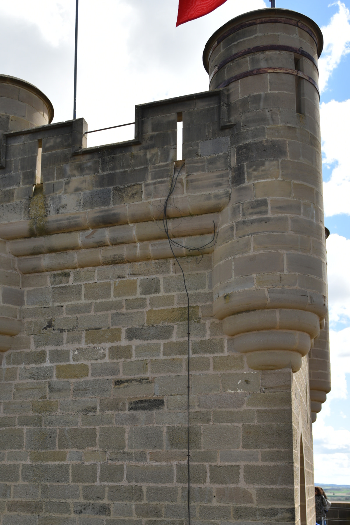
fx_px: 598
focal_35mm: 41
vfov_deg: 45.9
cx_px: 130
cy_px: 386
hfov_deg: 32.5
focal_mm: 24
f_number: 3.2
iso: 100
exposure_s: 1/1250
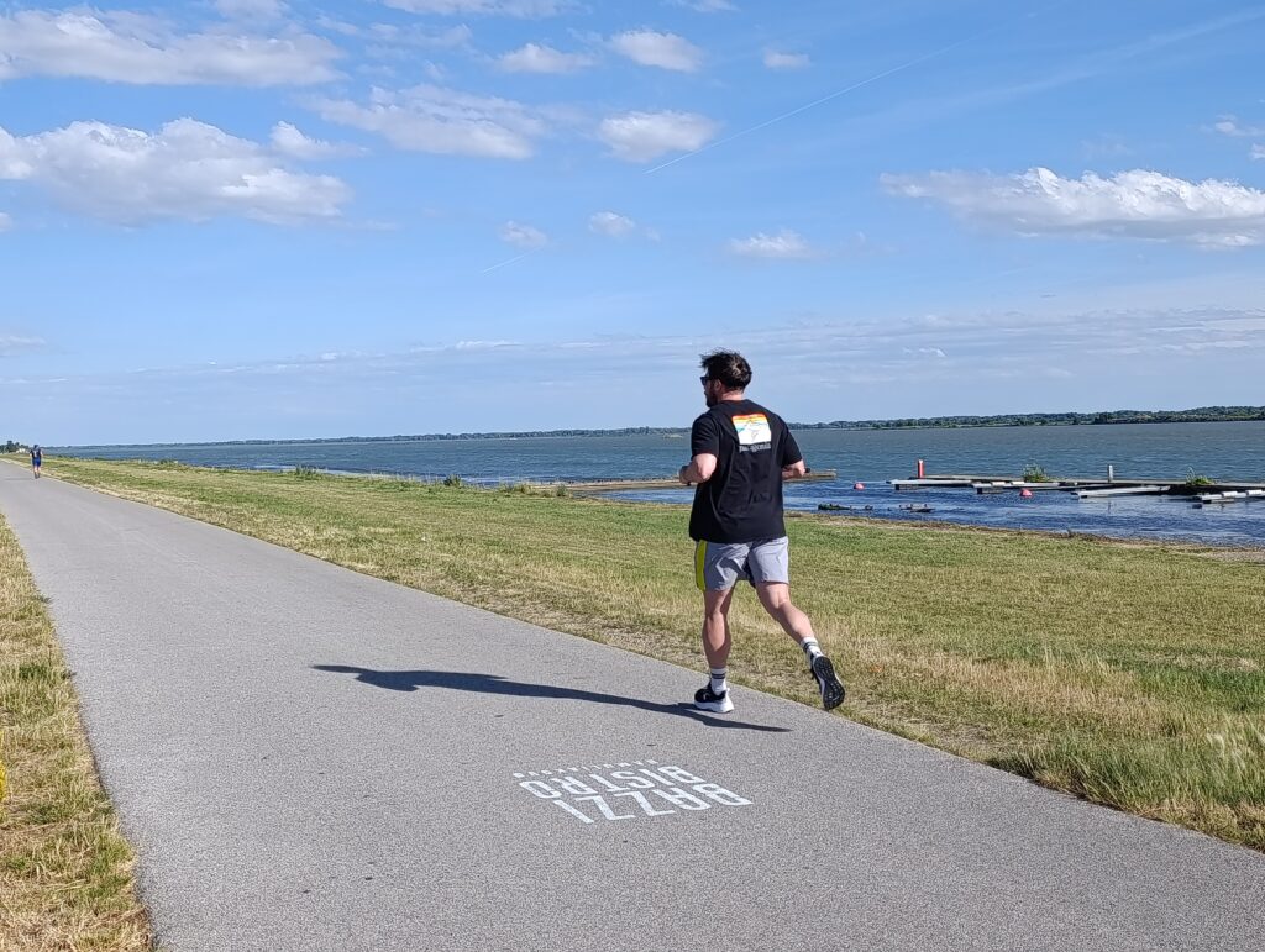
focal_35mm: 39
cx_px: 632
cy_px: 476
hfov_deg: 47.8
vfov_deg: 36.9
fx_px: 1427
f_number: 1.65
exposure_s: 1/784
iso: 52
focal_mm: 6.11
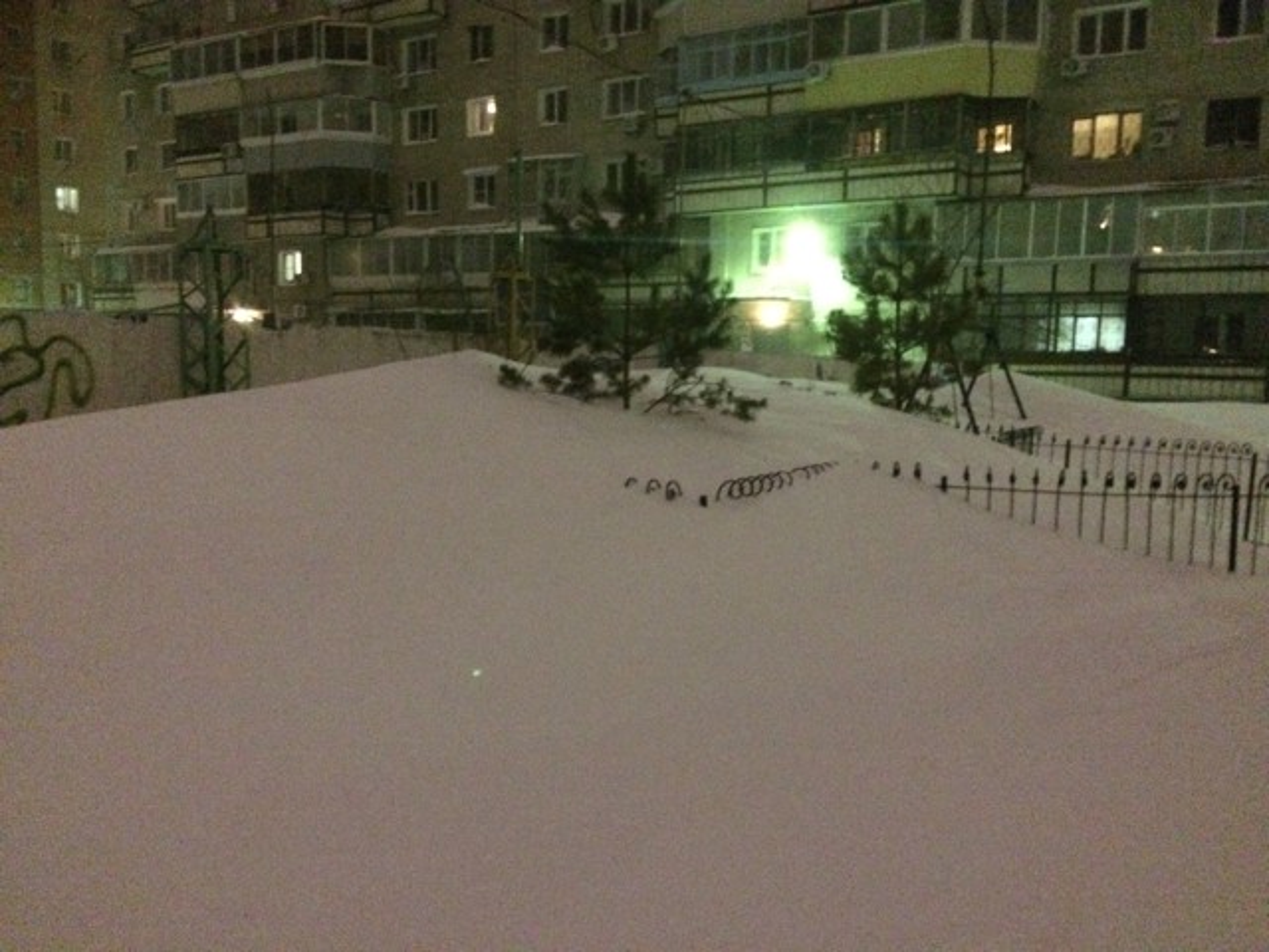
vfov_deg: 48.2
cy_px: 476
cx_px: 634
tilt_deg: -5.8
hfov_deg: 61.7
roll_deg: -0.2
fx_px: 1063
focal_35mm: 29
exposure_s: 1/15
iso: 1250
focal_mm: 4.15
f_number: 2.2
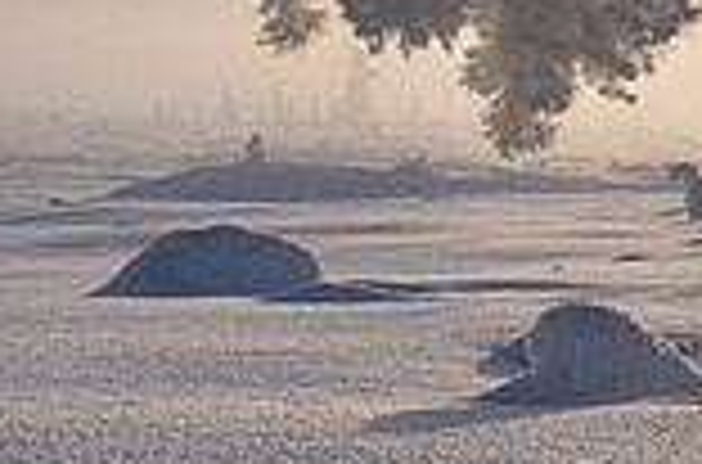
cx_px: 914
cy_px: 408
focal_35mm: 117
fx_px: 2275
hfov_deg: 16.6
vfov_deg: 11.6
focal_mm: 24
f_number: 9
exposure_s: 1/1600
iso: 320
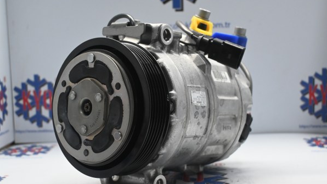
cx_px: 164
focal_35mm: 59
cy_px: 103
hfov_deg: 35.7
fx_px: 507
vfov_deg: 20.5
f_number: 5.3
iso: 1600
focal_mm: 37
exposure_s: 1/125
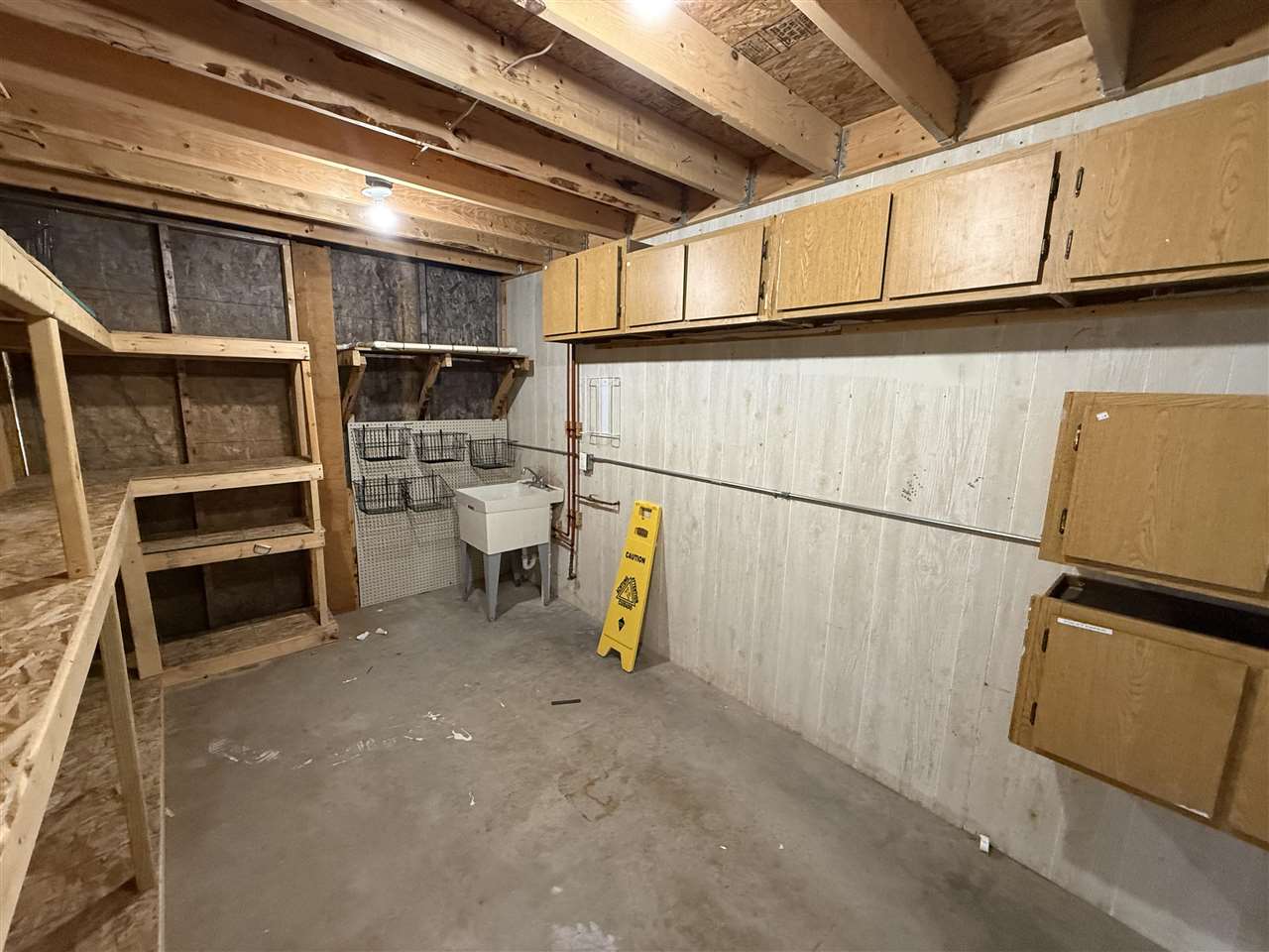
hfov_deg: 102.1
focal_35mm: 14
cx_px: 634
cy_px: 476
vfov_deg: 85.7
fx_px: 513
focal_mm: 2.22
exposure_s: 1/60
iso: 500
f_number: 2.2
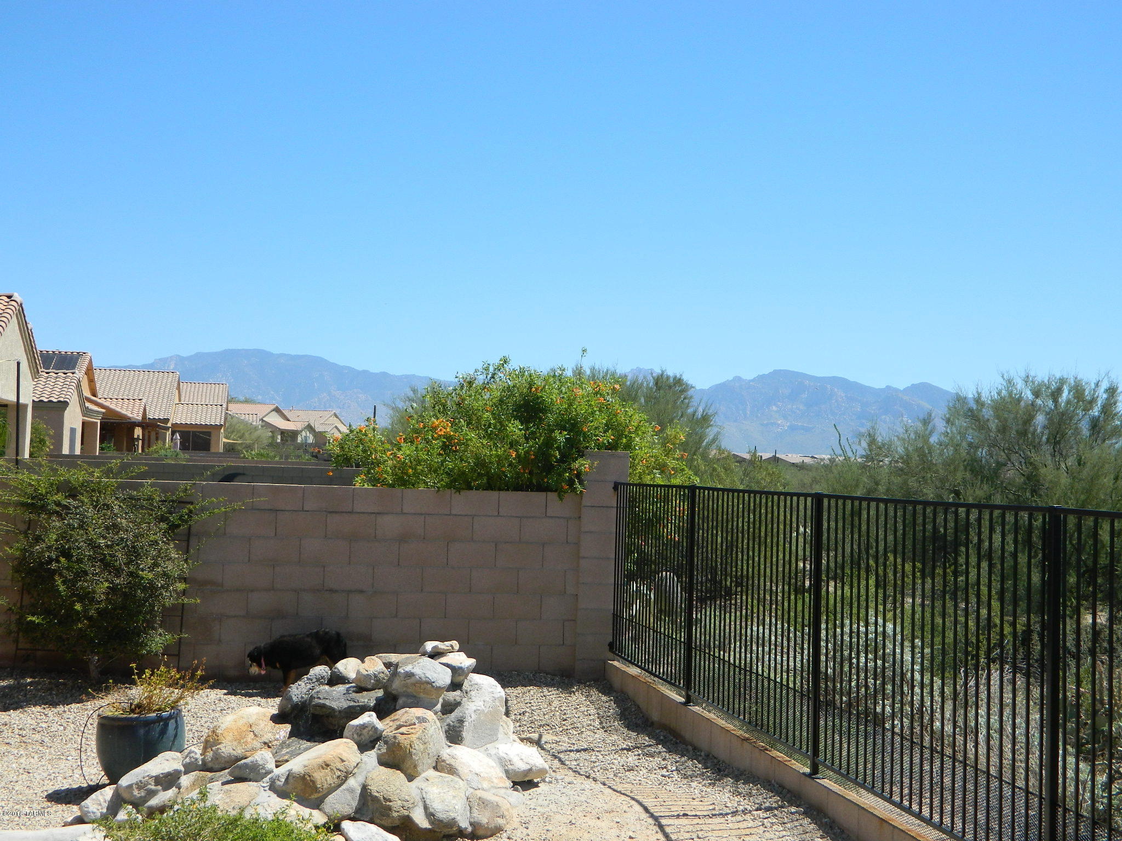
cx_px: 561
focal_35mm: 47
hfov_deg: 40.4
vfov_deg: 30.9
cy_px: 420
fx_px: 1523
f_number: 3.6
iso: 110
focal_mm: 8.4
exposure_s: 1/1000
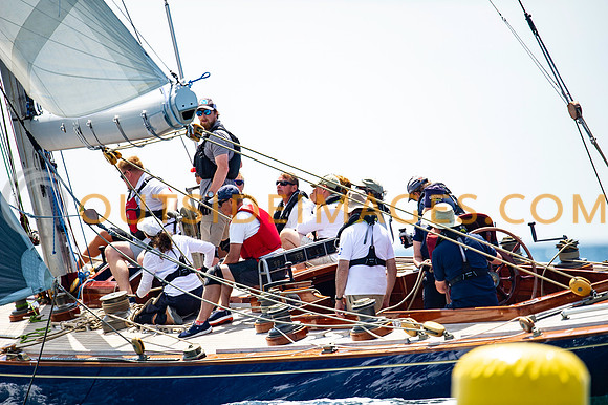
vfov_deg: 2.3
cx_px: 304
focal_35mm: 600
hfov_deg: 3.4
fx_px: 10127
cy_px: 202
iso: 400
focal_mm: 600
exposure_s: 1/2000
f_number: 5
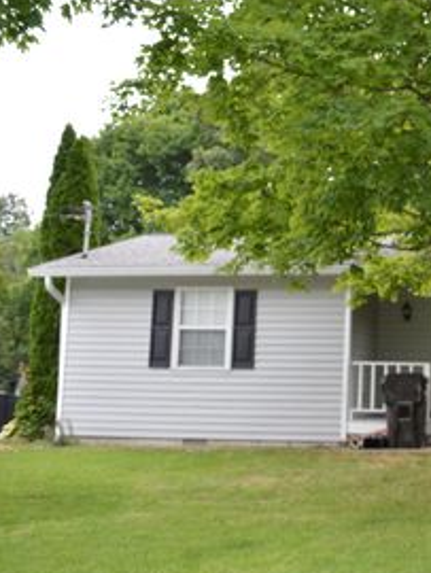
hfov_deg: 27.3
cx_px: 493
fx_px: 796
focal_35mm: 48
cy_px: 278
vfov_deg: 39.6
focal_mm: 18
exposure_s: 1/160
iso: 100
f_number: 4
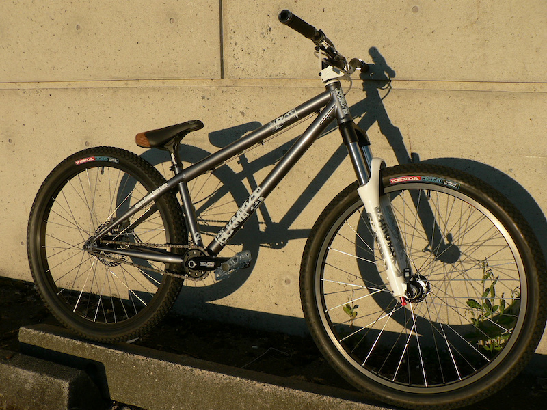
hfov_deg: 52.6
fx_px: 553
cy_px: 205
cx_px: 274
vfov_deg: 40.7
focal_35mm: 35
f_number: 4.5
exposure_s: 1/400
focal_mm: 6
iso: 64
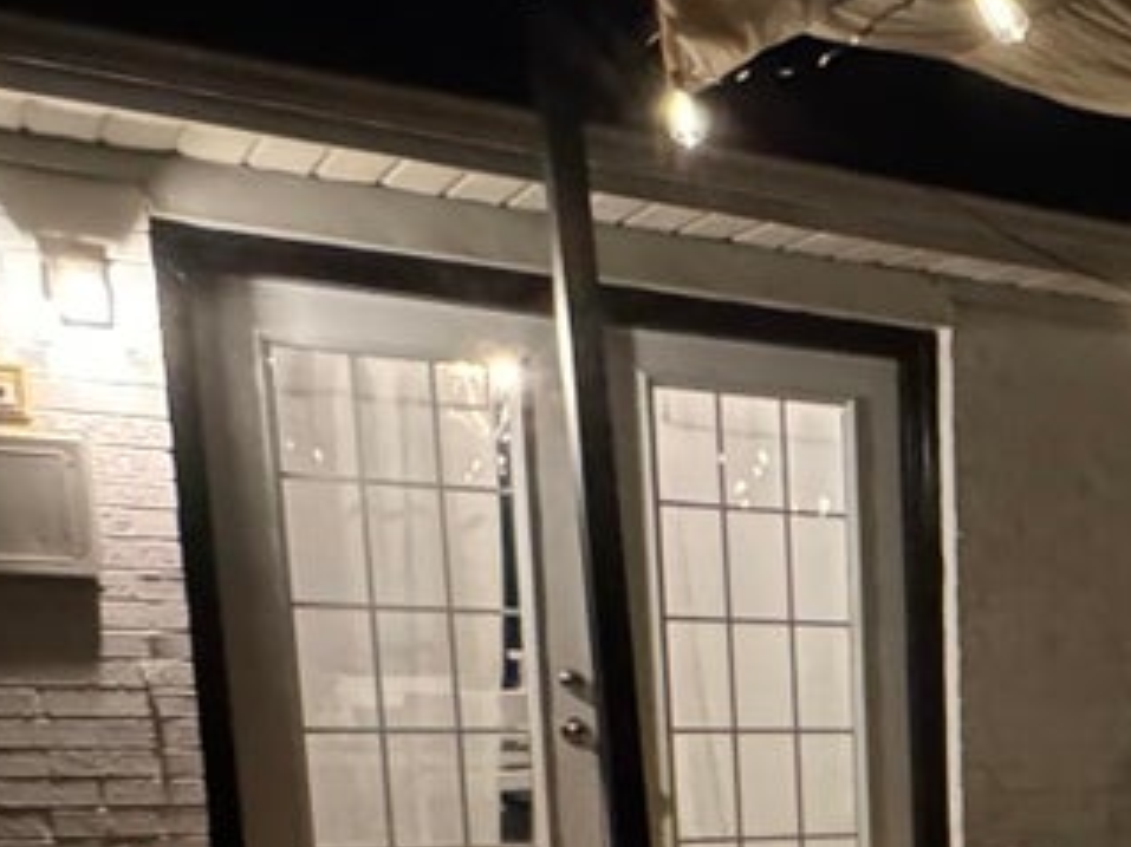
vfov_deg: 22.3
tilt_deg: -10.8
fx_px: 1960
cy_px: 1038
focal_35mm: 60
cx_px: 1576
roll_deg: -2.0
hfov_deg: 26.0
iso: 1600
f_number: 2.2
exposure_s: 1/28
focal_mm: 2.22
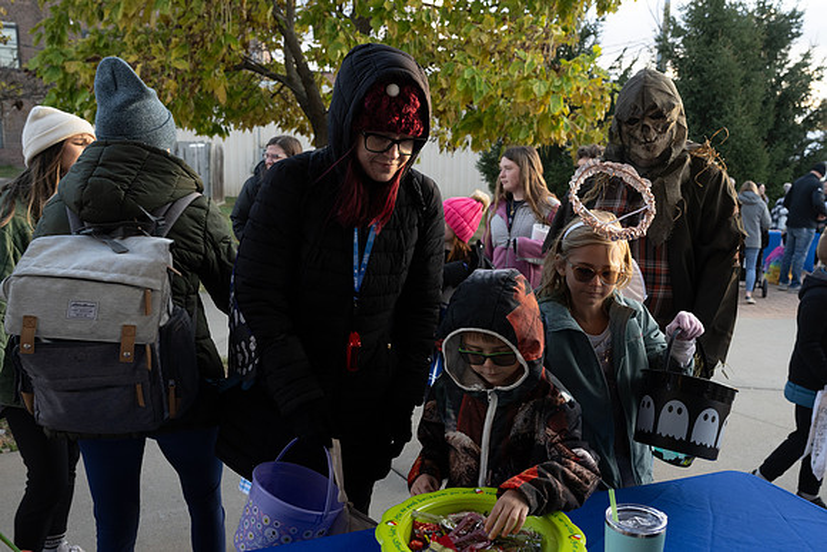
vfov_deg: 43.1
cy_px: 304
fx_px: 698
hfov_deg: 61.2
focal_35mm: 30
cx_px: 453
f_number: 5
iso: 500
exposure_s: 1/160
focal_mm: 24
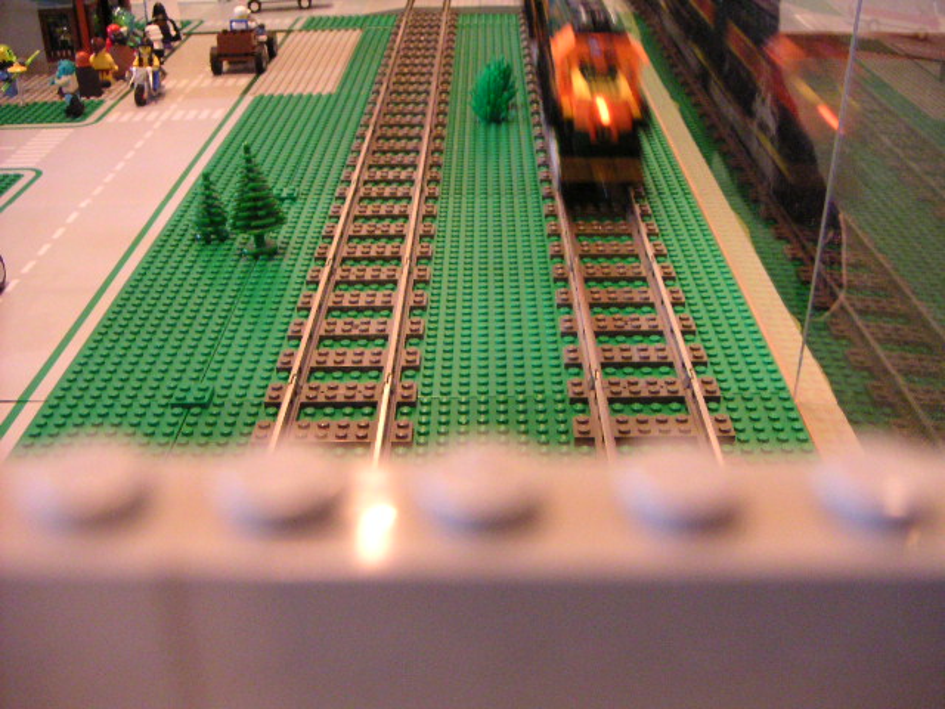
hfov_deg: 46.8
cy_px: 354
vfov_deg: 36.0
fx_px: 1092
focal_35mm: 40
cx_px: 472
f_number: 2.9
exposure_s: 1/15
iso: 400
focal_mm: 5.3
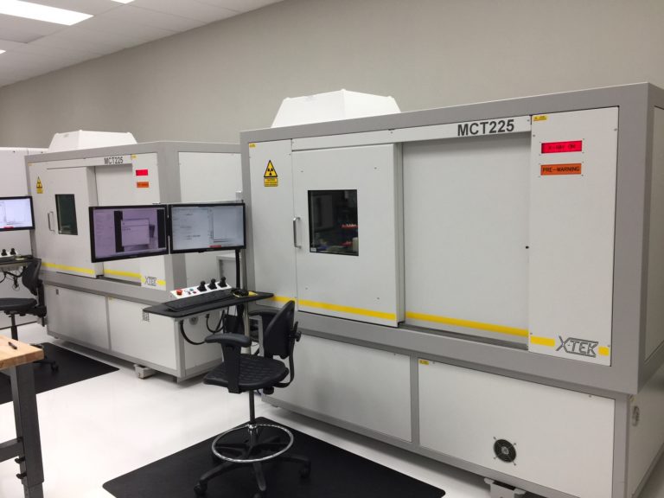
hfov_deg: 61.7
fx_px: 556
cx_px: 332
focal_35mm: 29
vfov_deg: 48.2
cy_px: 249
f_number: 2.2
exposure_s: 1/40
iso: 32
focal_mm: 4.15
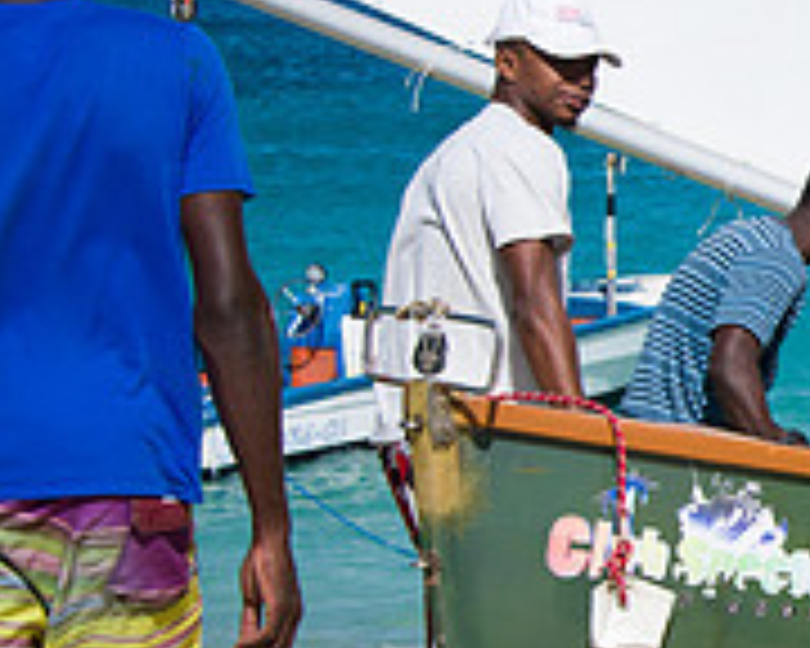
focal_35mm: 188
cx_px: 1228
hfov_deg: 9.9
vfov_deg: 8.2
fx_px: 4507
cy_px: 340
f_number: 9
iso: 64
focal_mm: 62
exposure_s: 1/320
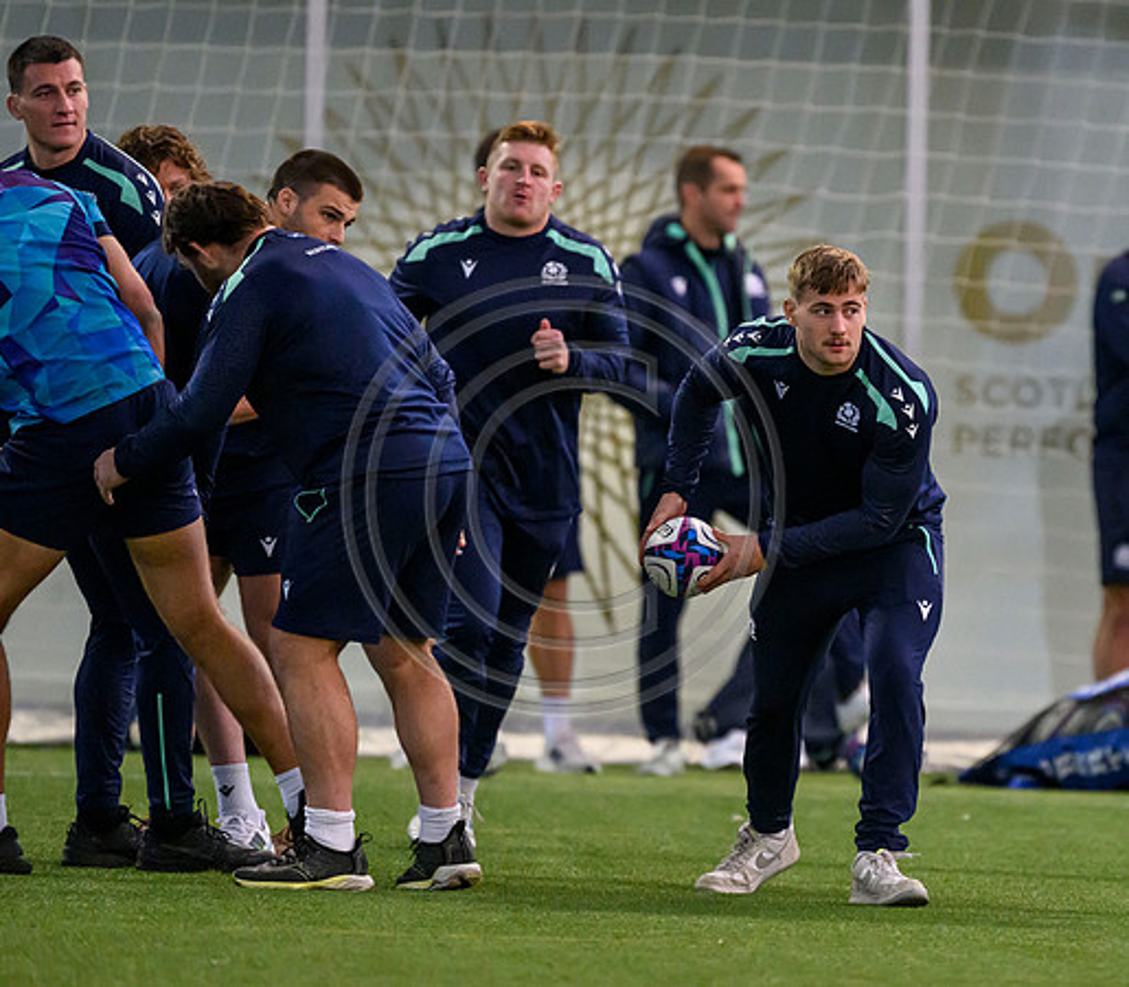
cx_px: 837
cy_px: 543
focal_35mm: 754
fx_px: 26126
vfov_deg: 2.2
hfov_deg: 2.5
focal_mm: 560
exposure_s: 1/800
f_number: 4
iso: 10000
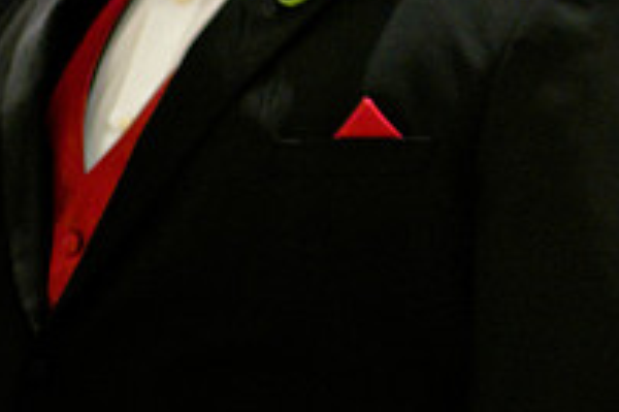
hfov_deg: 2.4
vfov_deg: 1.6
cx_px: 734
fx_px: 14929
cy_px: -122
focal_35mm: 869
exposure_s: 1/100
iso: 400
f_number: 2.8
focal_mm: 200
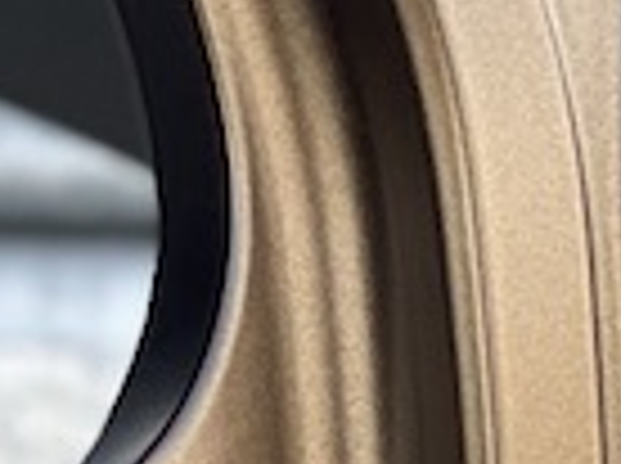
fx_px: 8507
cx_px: 1894
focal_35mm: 475
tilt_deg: -0.4
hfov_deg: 4.0
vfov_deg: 3.1
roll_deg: +2.4
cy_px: 860
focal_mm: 7.5
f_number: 2.2
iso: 25
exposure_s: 1/121
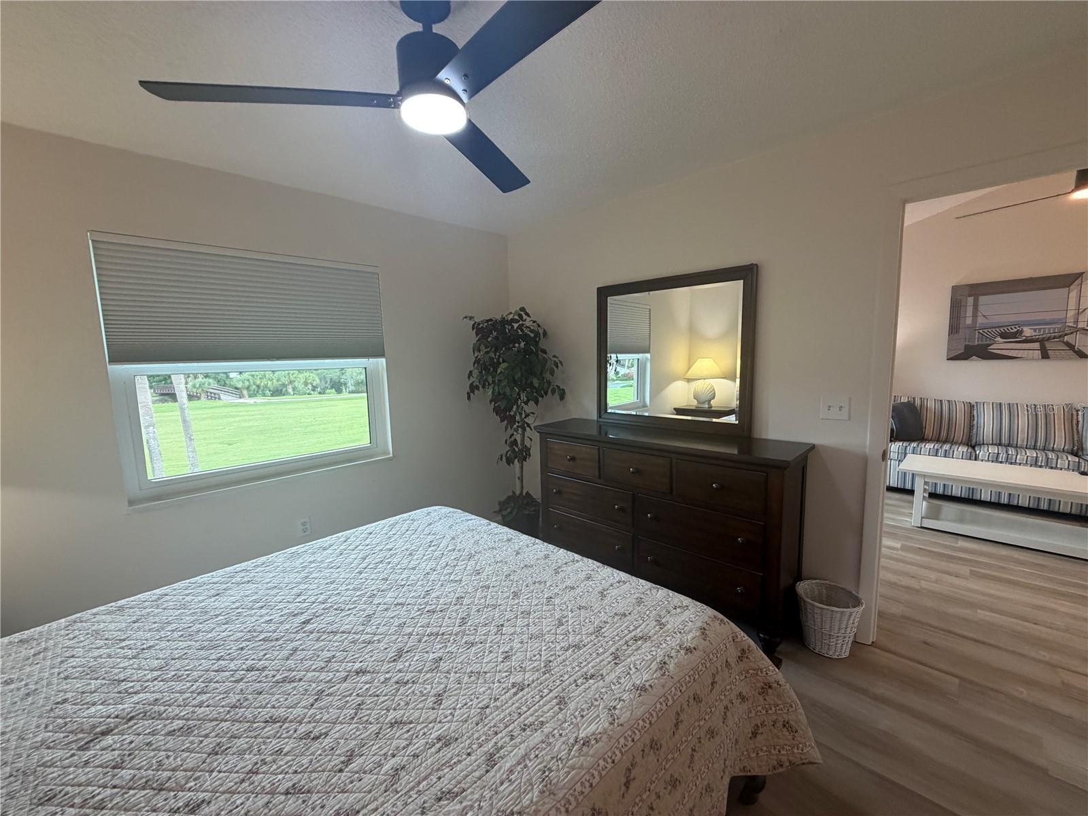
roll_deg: -0.2
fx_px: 440
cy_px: 408
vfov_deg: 85.7
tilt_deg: -5.0
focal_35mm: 14
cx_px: 544
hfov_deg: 102.1
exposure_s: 1/120
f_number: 2.2
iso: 200
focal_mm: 2.22
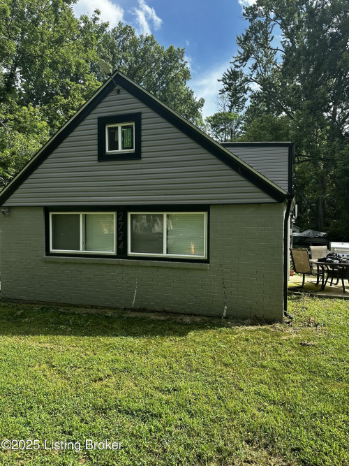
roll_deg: +0.7
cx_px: 174
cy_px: 233
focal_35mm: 24
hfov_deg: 56.8
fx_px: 323
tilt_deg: -1.0
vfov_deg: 71.6
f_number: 1.78
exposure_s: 1/1664
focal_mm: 6.86
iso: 80
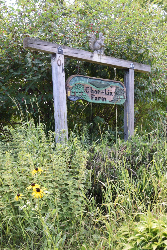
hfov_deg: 33.0
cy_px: 125
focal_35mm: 40
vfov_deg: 47.9
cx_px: 84
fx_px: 282
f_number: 6.3
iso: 400
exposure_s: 1/160
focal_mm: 27
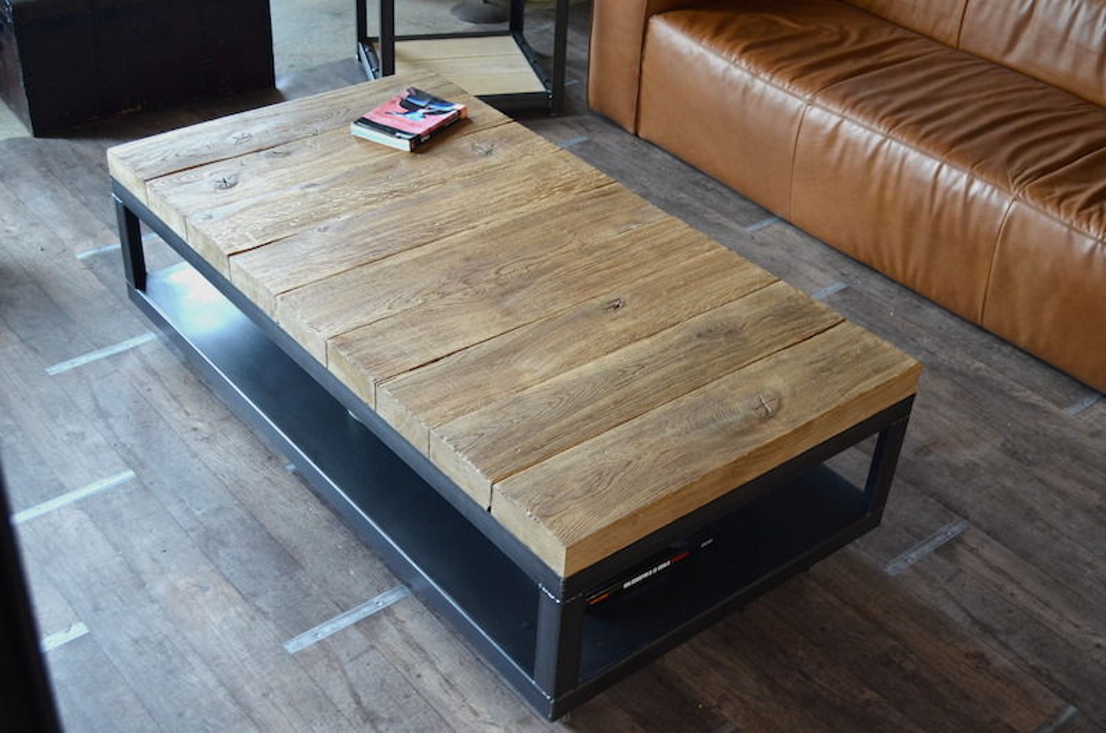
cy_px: 366
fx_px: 1334
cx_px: 553
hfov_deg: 45.0
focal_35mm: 44
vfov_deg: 30.7
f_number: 4.5
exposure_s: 1/30
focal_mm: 29
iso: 900
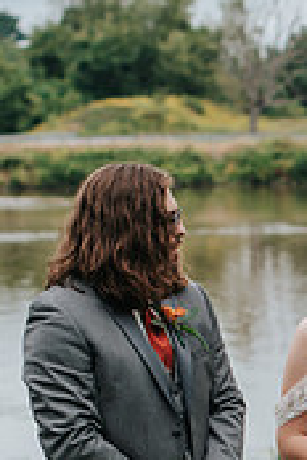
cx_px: 376
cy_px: 463
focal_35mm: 194
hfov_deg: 7.0
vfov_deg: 10.5
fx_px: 2481
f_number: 2.8
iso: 200
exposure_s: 1/1600
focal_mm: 50
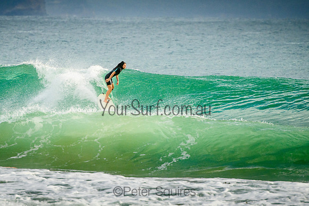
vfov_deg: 2.5
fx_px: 4722
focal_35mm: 550
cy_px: 86
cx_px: 132
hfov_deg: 3.7
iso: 900
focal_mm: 400
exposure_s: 1/2000
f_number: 5.6
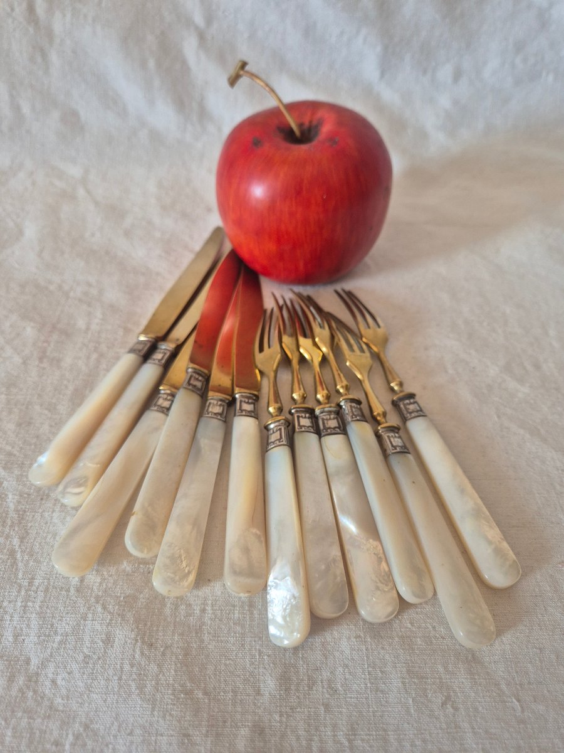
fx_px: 500
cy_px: 376
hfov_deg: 58.9
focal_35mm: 23
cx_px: 282
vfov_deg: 73.9
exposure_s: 1/180
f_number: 1.8
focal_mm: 5.4
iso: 200
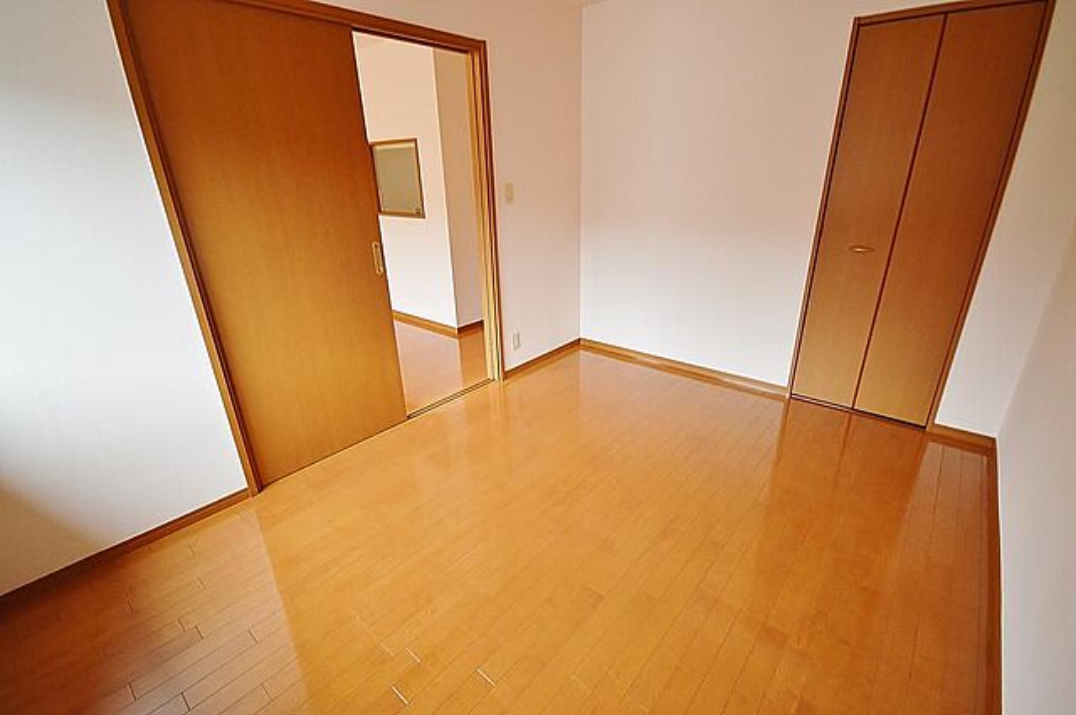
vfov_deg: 59.4
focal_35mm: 21
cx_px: 538
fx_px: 627
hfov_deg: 81.3
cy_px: 358
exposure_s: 1/100
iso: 400
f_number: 5.6
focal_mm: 14
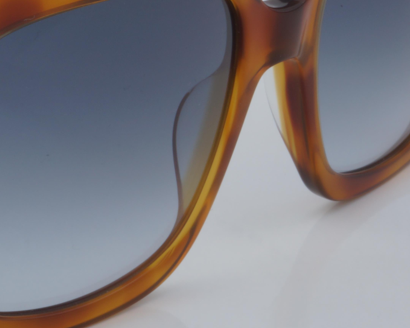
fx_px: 2378
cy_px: 106
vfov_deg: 7.9
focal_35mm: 196
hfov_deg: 9.7
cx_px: -41
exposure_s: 1/4
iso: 100
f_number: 32
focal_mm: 50
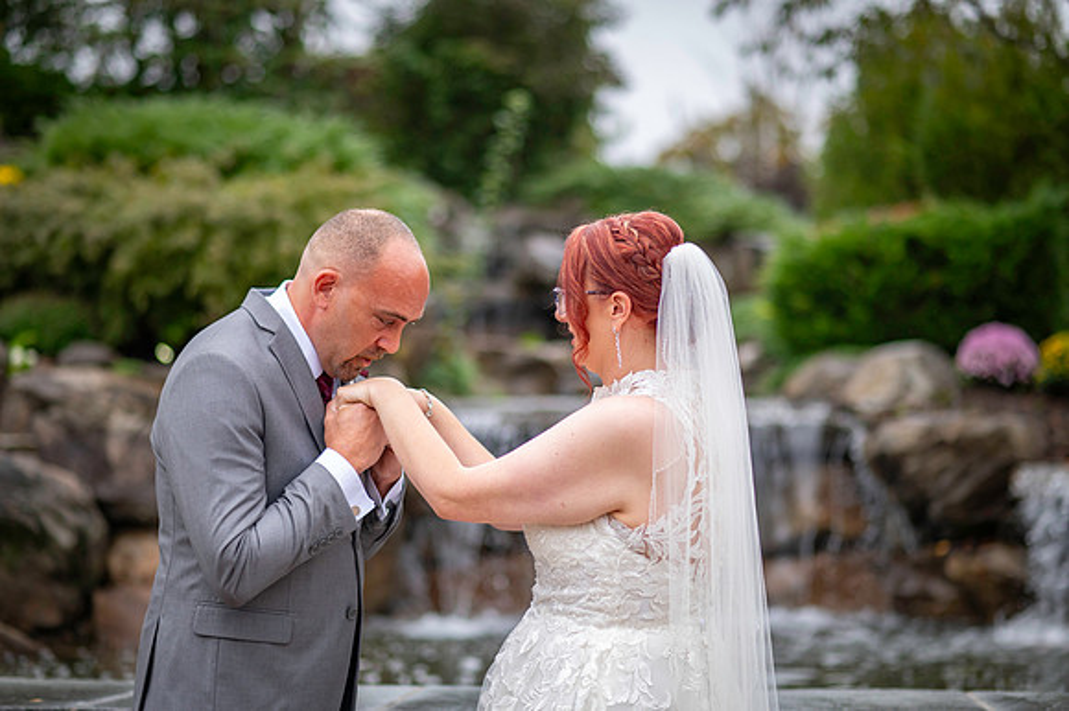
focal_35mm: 85
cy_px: 356
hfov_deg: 23.9
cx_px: 534
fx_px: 2522
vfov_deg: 16.1
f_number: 2.2
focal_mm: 85
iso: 640
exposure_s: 1/3200
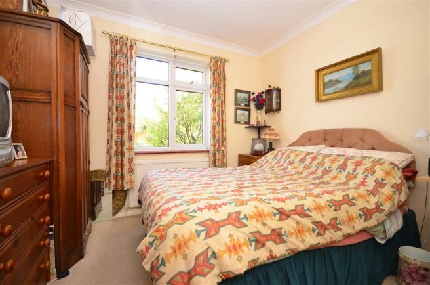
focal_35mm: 15
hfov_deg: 100.5
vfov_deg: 77.0
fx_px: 179
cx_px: 215
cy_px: 142
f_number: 5
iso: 200
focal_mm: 10
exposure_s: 1/20
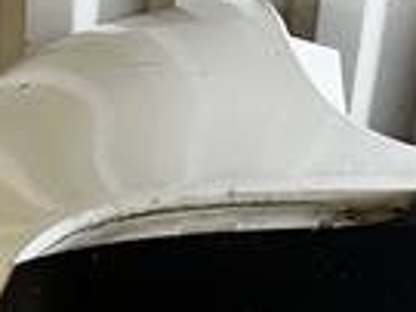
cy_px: 476
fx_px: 2738
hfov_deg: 8.7
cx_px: 336
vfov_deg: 6.4
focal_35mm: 228
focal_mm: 6.86
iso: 40
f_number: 1.78
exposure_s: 1/25
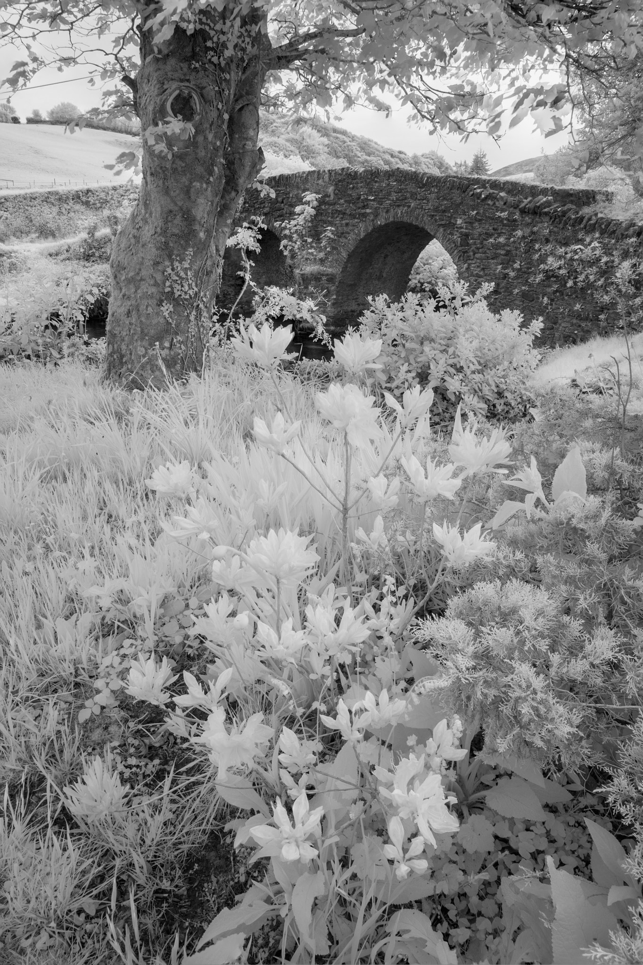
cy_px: 482
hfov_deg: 51.3
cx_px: 322
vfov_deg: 71.5
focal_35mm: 25
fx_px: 670
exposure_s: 1/15
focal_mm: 25
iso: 200
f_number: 16
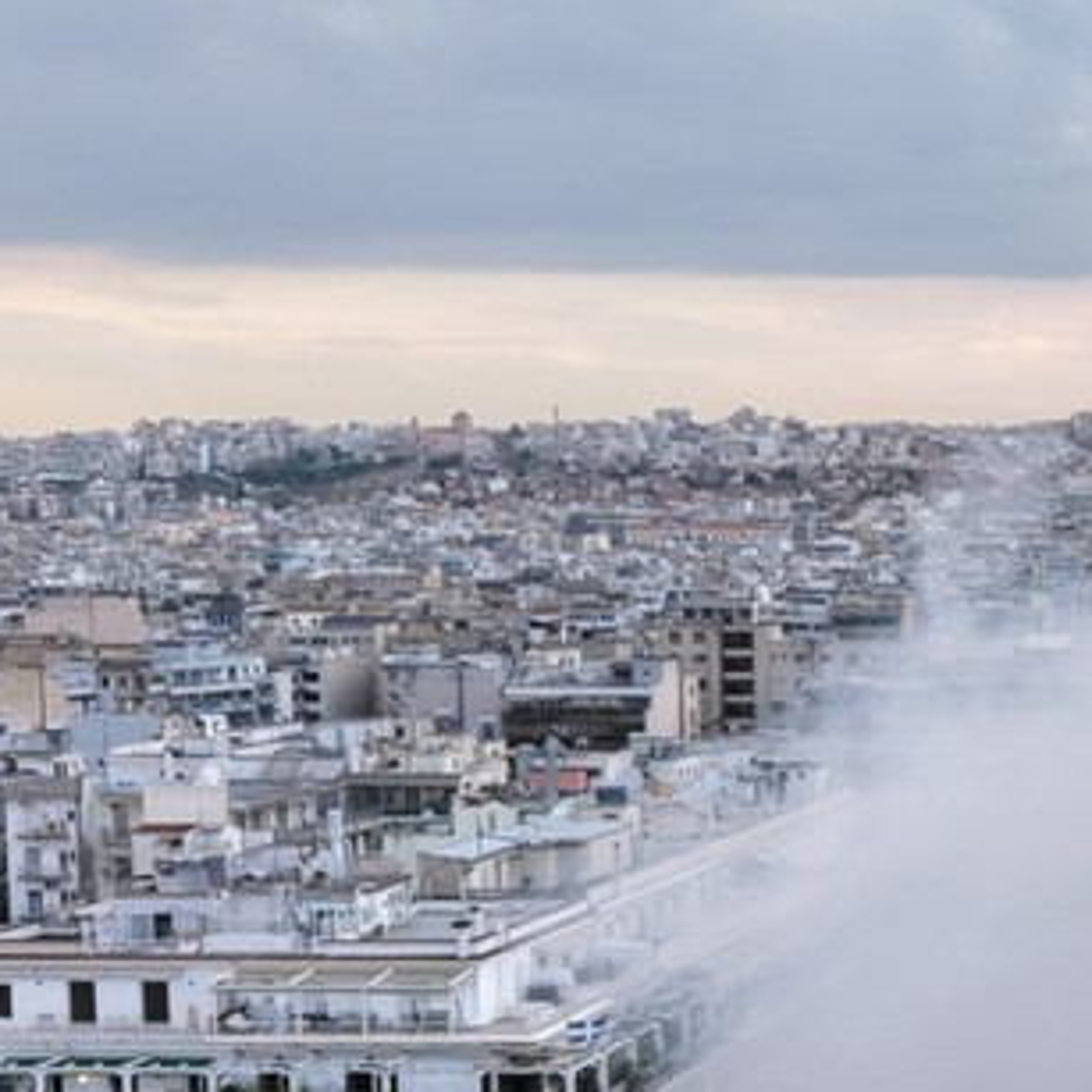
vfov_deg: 20.7
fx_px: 2962
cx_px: 1497
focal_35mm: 83
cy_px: 793
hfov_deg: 19.0
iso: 190
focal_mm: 8.67
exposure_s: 1/400
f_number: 1.8
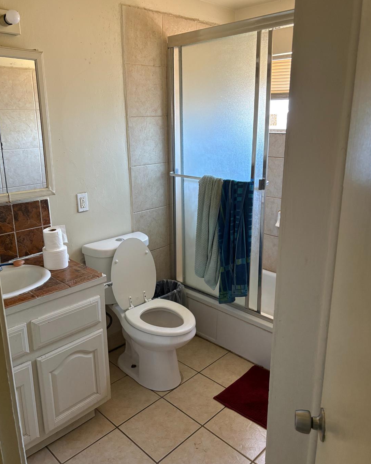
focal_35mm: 28
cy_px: 227
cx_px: 184
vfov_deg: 62.2
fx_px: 384
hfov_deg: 51.5
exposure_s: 1/60
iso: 250
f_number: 1.6
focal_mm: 5.96
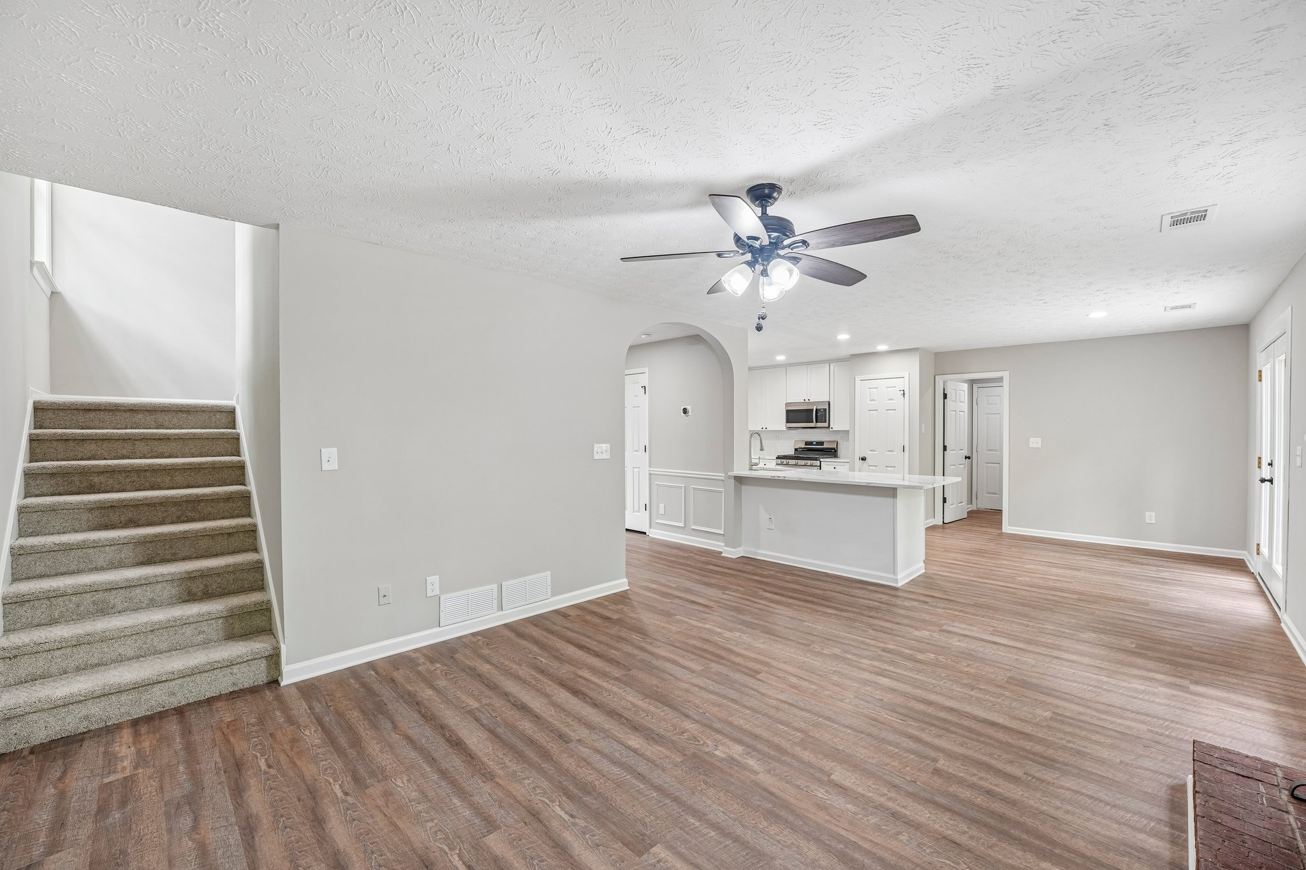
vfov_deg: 81.2
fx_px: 508
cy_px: 435
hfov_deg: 104.3
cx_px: 653
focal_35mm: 14
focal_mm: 14
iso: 320
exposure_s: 1/10
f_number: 8
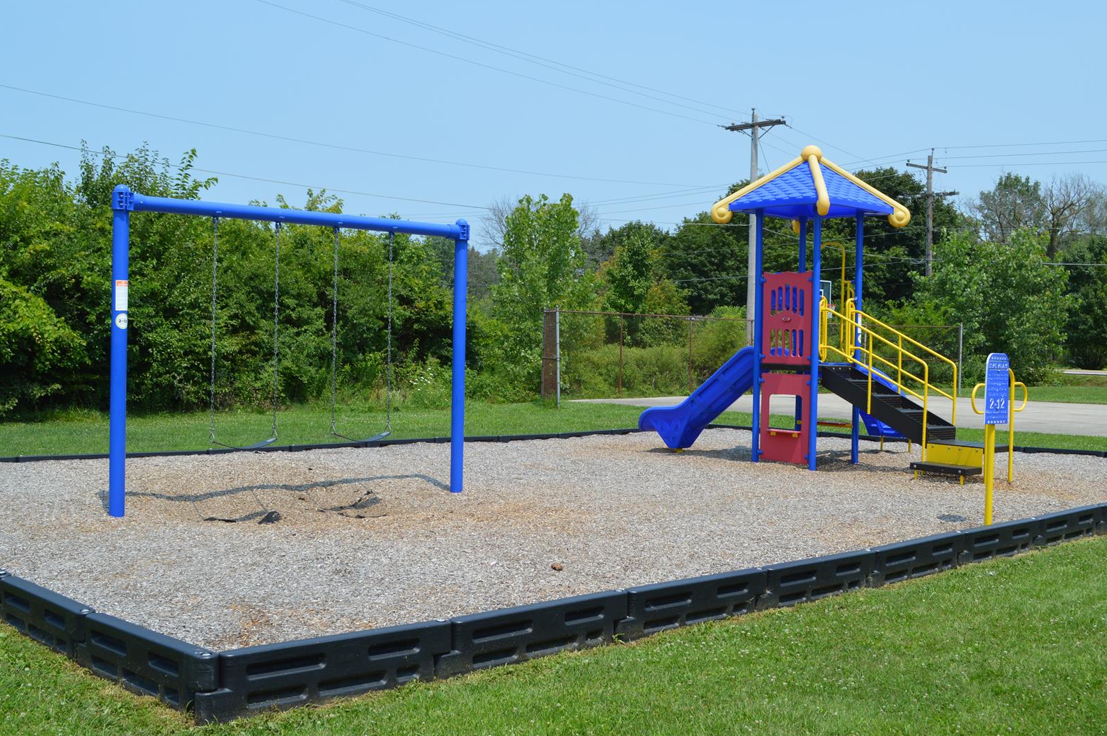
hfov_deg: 48.5
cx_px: 564
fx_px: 1229
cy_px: 349
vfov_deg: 33.3
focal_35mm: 40
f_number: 8
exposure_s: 1/250
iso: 100
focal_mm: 22
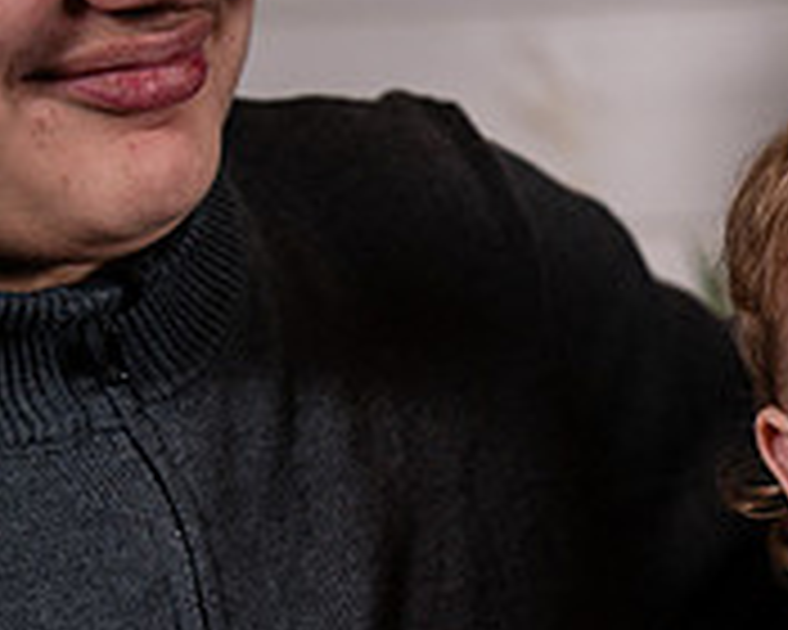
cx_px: 905
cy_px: 763
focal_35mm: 165
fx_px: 3848
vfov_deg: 9.2
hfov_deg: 11.5
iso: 250
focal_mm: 53
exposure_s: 1/250
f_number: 3.5
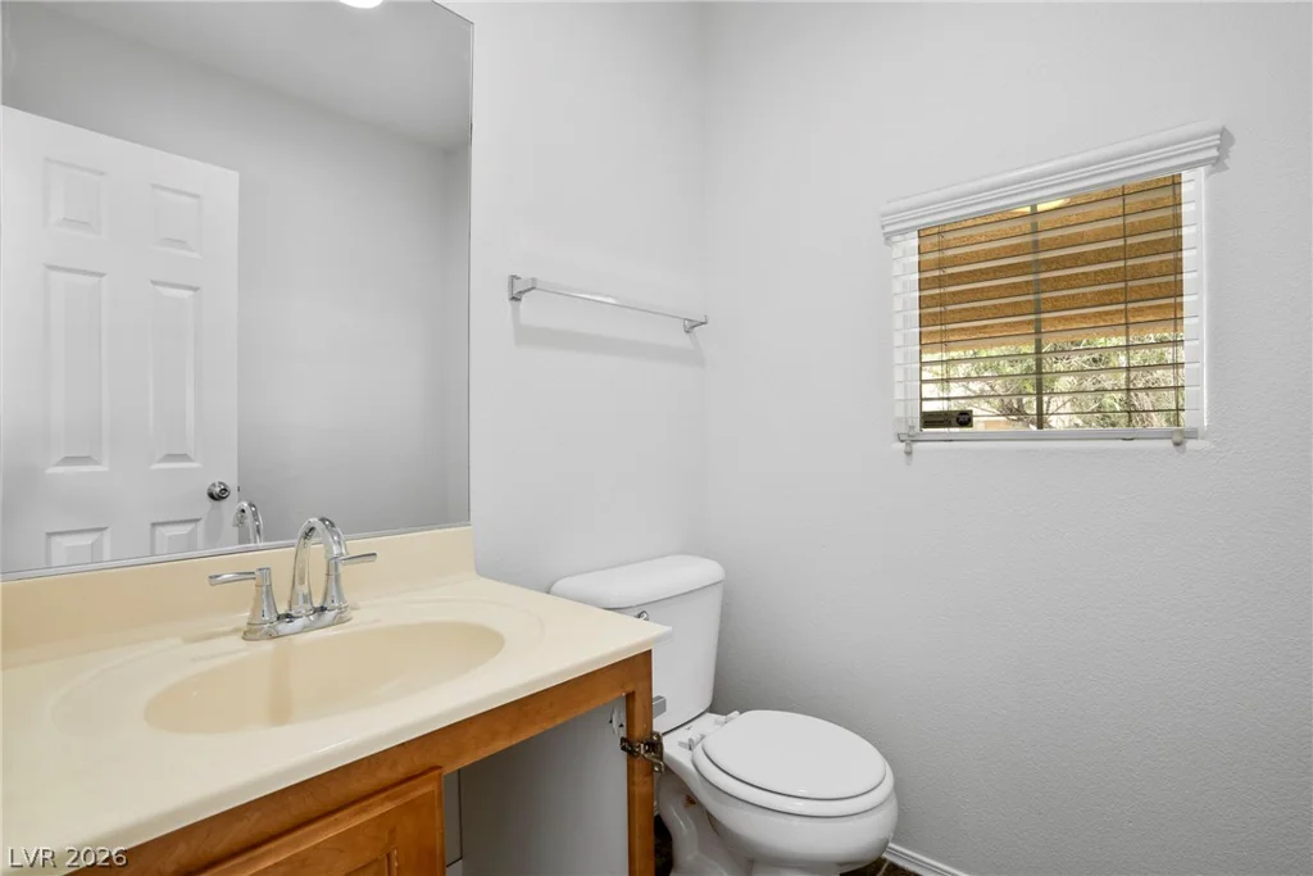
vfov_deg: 73.8
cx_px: 656
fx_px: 584
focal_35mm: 16
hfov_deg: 96.7
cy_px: 438
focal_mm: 16
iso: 800
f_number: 9
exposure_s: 1/5
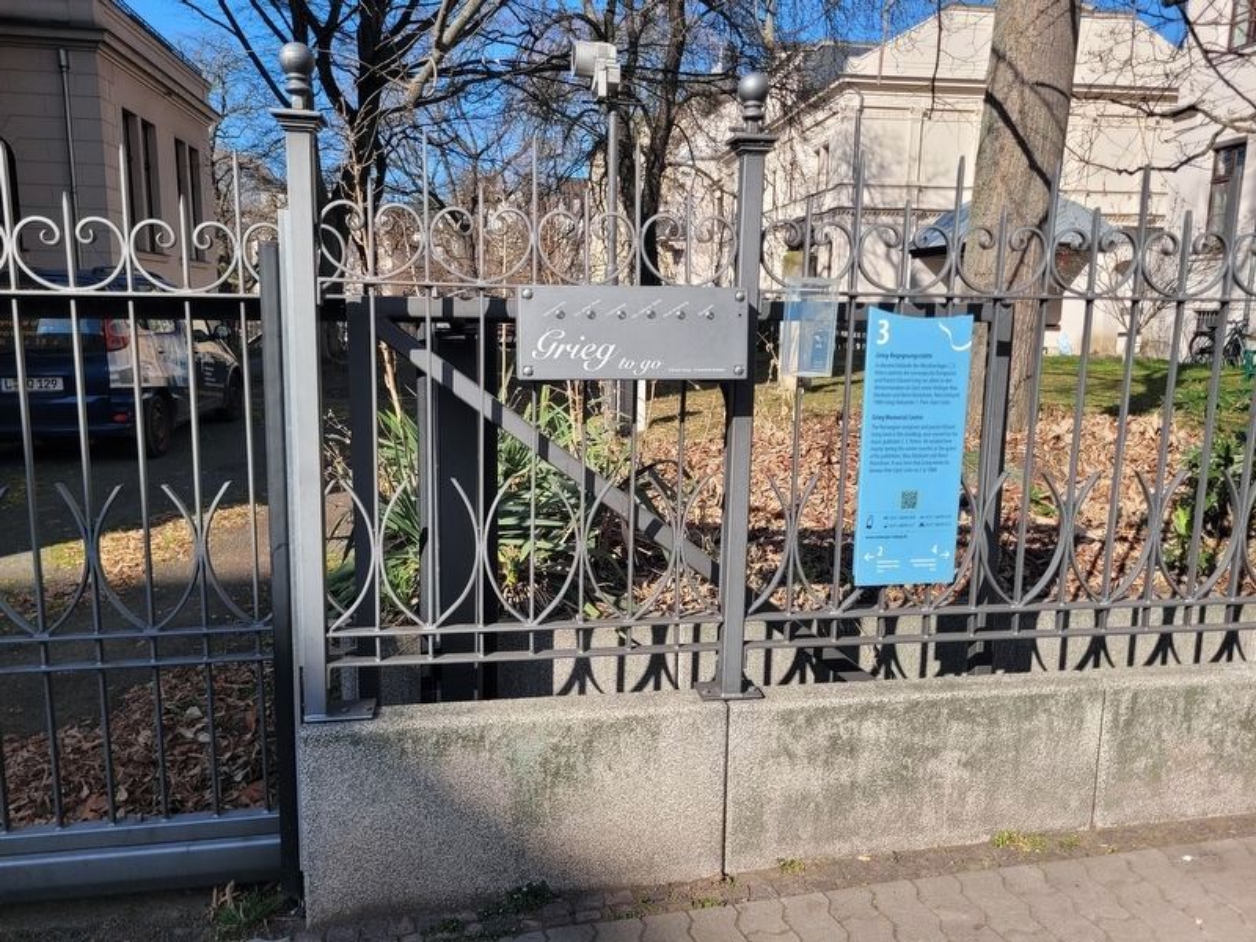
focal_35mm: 26
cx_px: 628
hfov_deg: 67.3
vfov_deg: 53.1
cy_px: 471
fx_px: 943
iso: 40
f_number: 1.8
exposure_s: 1/1538
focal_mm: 5.4
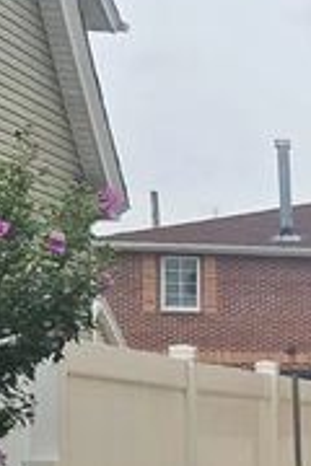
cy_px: 502
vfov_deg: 14.7
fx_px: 1762
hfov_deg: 7.1
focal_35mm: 136
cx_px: 1317
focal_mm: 6.3
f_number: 1.7
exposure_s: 1/273
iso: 12
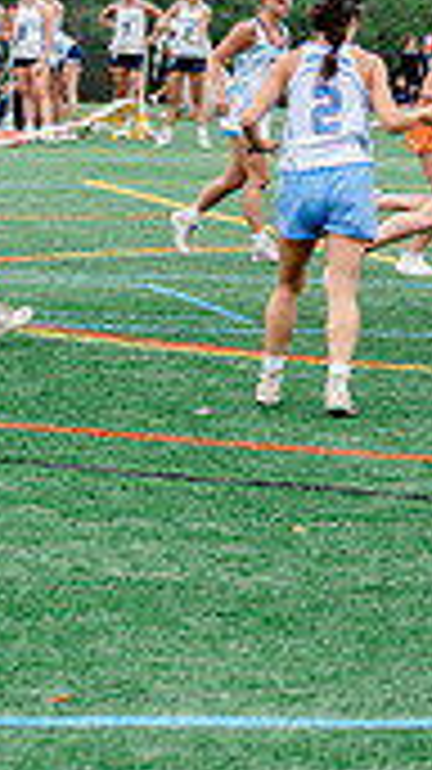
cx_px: 1278
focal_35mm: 319
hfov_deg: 3.7
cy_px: 178
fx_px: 6506
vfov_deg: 6.8
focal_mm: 90
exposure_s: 1/320
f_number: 4.5
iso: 250
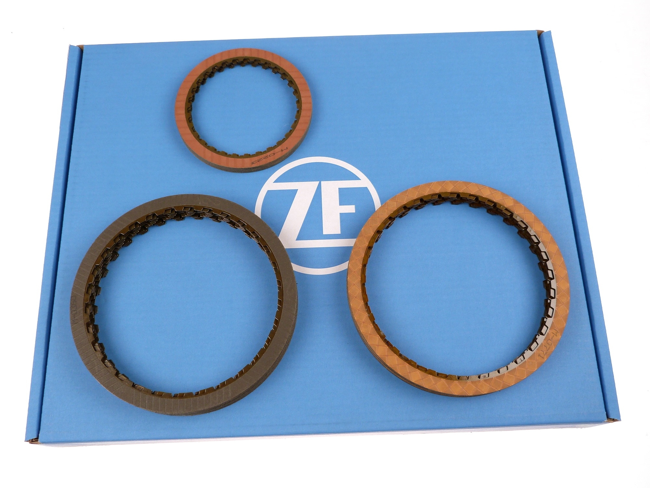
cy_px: 244
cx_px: 325
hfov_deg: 58.4
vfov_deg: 45.4
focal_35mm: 31
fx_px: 582
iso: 100
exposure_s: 1/80
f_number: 3
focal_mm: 5.4
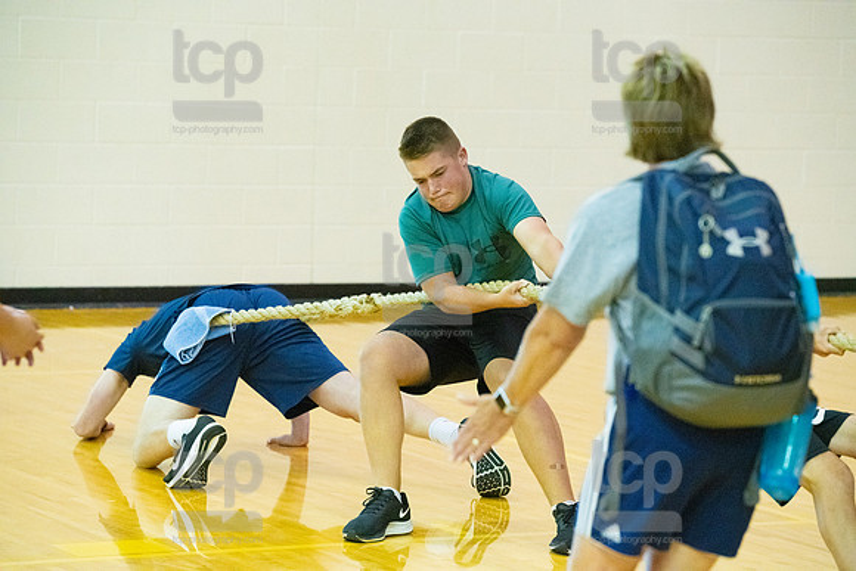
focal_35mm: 145
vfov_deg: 9.5
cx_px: 428
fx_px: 3448
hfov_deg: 14.2
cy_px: 286
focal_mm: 145
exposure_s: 1/640
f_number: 4.5
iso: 6400
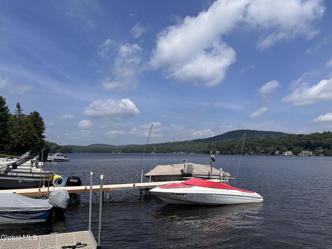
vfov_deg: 53.1
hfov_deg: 67.3
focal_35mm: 26
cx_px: 166
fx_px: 249
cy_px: 124
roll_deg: -0.3
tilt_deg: +5.6
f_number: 1.5
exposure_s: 1/6211
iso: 50
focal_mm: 5.7
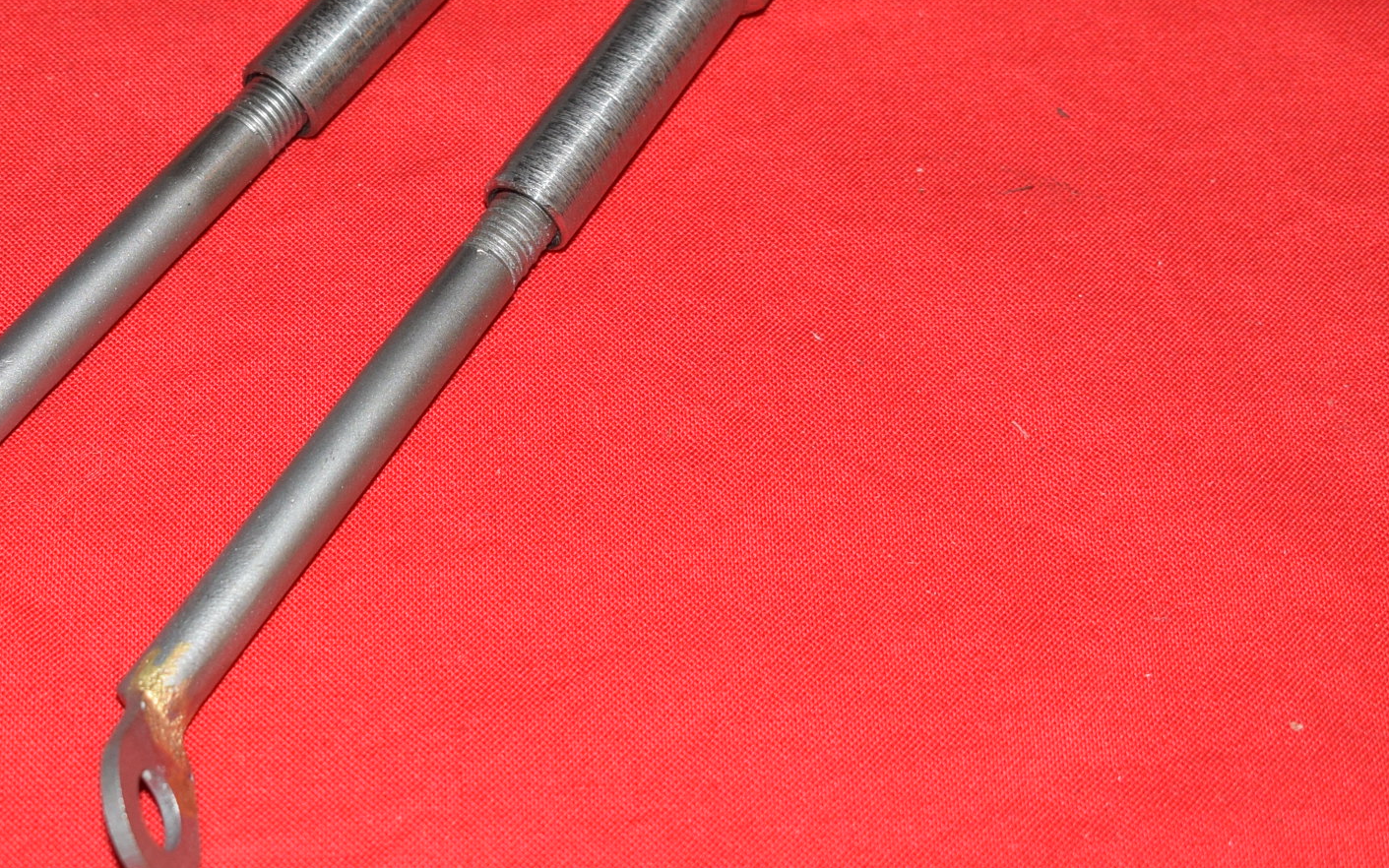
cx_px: 433
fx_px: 3562
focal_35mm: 94
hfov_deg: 22.0
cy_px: 249
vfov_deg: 13.9
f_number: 5.6
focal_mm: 29
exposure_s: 1/125
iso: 400
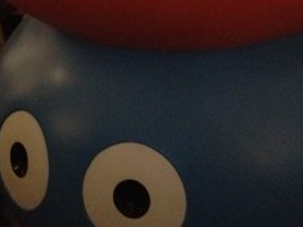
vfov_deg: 19.5
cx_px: 139
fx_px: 648
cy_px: 15
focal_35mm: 74
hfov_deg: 26.3
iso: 800
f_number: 2.4
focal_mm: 4.28
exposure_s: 1/15
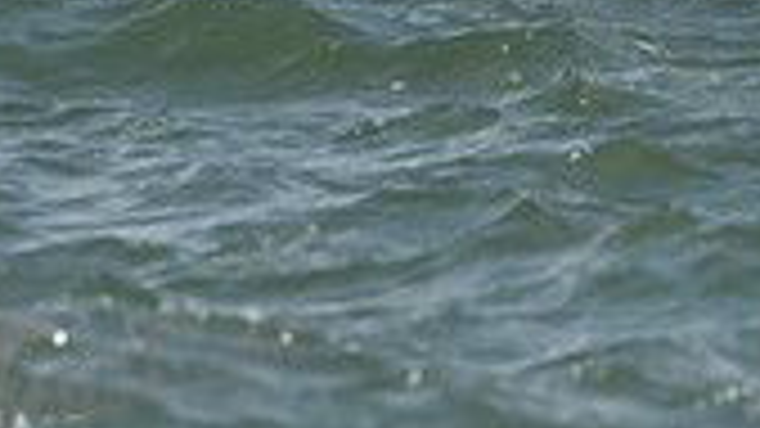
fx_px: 14527
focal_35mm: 721
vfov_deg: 1.7
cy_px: -345
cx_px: 535
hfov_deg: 3.0
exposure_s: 1/1600
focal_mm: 200
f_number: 8
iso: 280
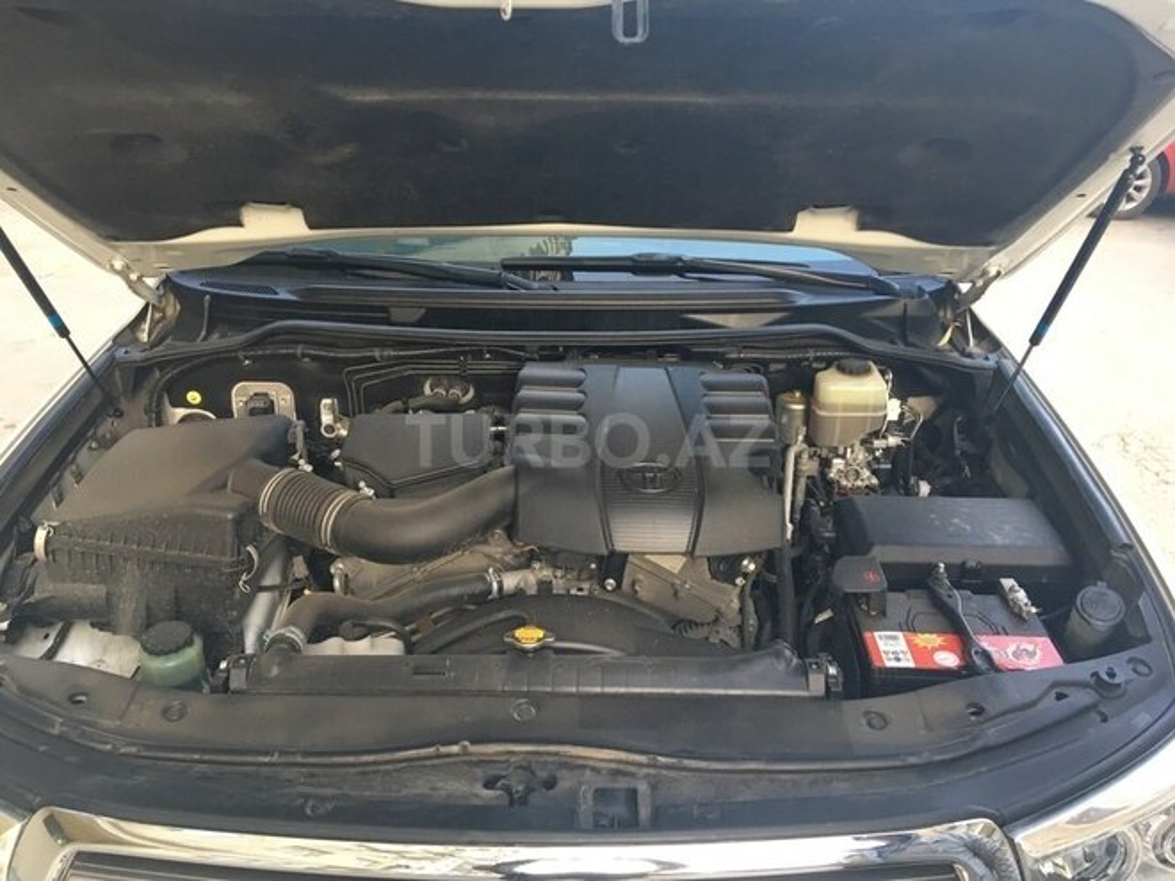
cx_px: 588
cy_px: 440
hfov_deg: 61.7
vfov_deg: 48.2
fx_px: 984
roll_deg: -2.0
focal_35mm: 29
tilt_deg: -24.6
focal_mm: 4.15
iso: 100
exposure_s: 1/33
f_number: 2.2
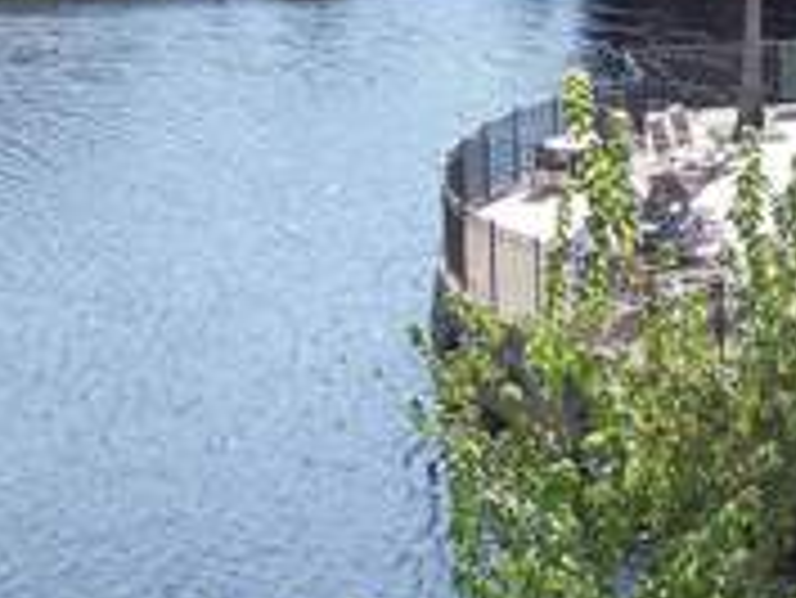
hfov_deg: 18.6
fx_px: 2370
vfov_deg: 14.4
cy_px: 238
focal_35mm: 103
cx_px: 778
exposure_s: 1/750
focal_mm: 6.3
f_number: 2.8
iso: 80
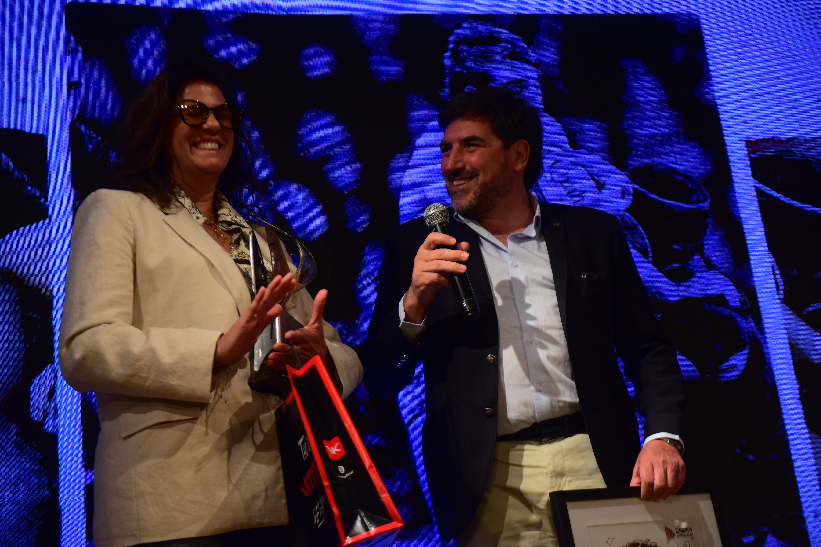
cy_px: 274
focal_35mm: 60
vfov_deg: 22.6
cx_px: 410
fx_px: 1368
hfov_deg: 33.4
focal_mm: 60
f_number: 2.8
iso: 2000
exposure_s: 1/400
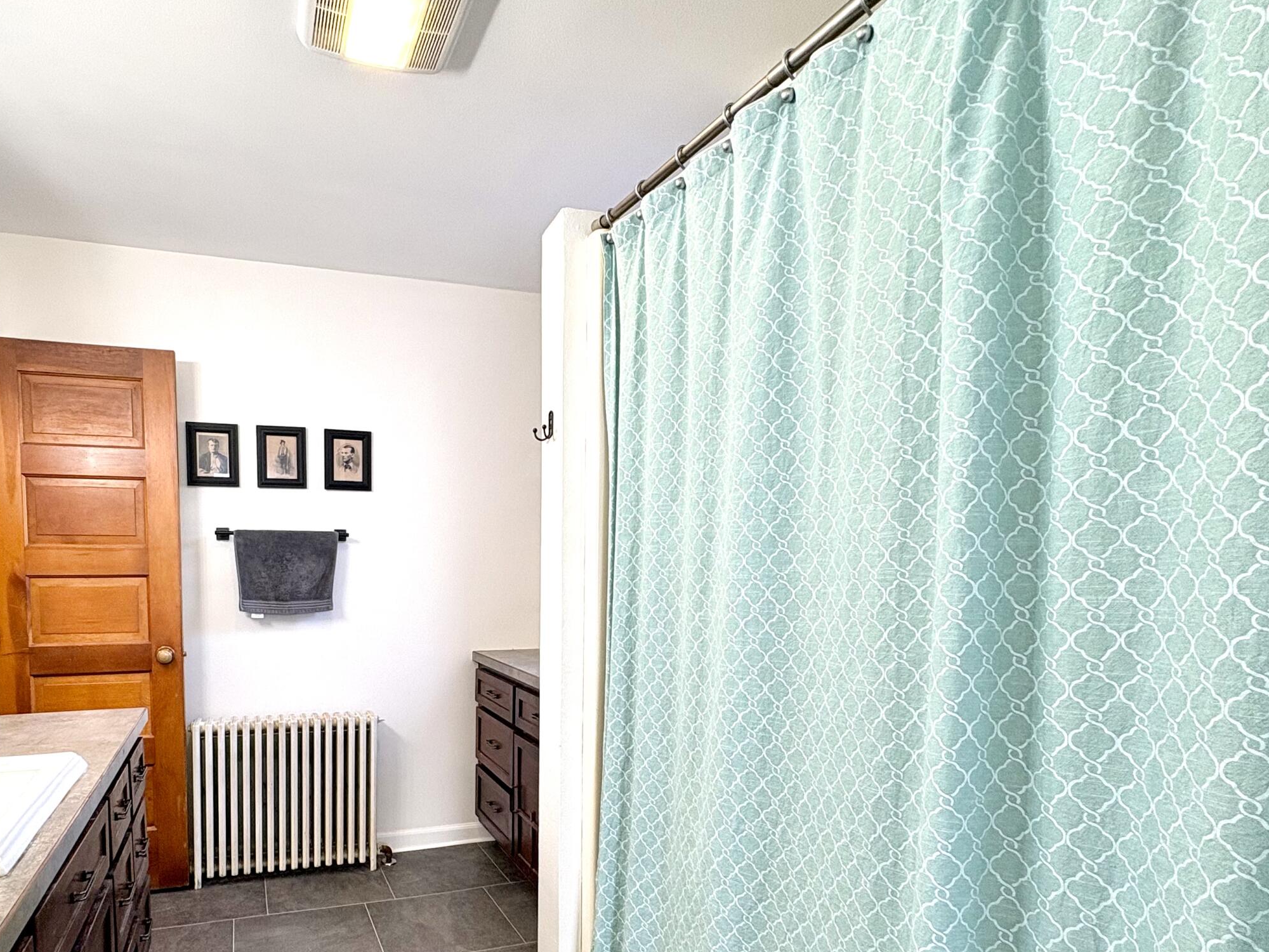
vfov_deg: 62.2
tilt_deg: -4.5
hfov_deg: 77.7
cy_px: 618
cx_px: 486
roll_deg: -0.4
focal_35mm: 21
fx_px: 770
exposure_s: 1/60
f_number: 2.2
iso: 125
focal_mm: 2.22
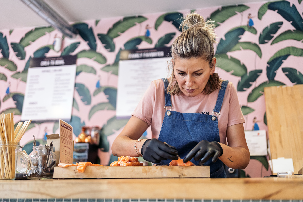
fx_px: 295
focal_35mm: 35
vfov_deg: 37.9
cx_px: 152
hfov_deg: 54.4
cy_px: 101
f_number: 1.8
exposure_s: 1/320
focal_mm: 35
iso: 1250
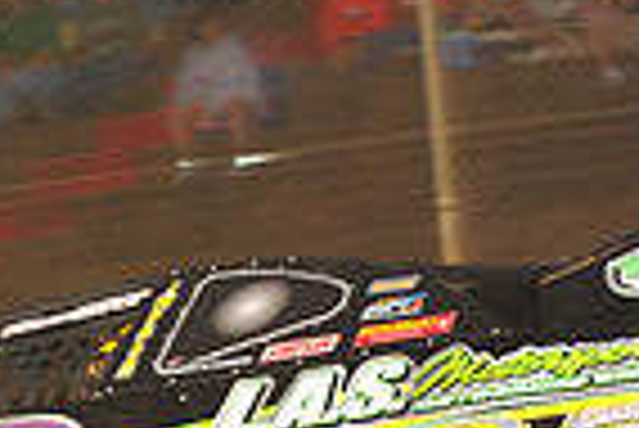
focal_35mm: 408
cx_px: 130
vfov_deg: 3.4
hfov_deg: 5.0
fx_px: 7249
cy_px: 550
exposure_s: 1/160
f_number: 6.3
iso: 800
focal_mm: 100
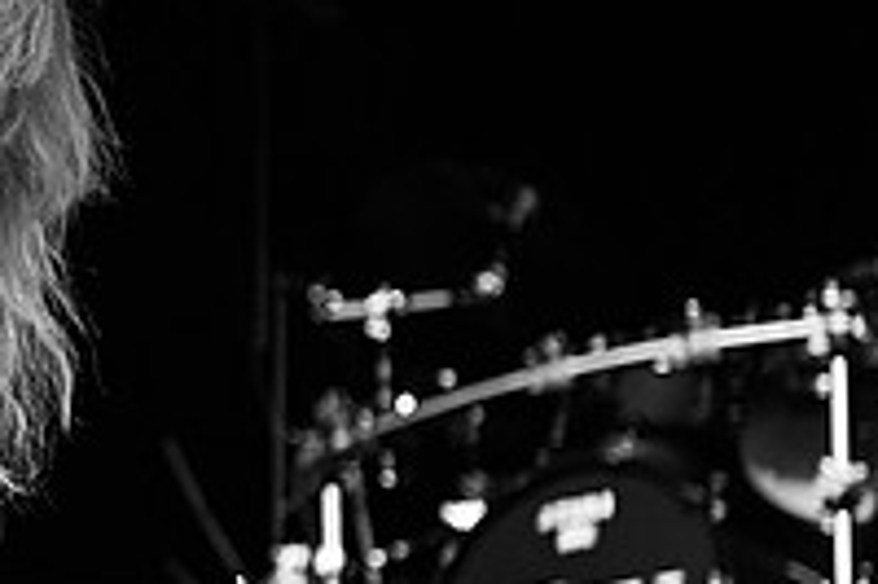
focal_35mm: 187
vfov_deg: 7.3
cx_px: -300
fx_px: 4557
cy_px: 321
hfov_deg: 10.7
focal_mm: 60
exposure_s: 1/320
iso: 2000
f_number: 3.2
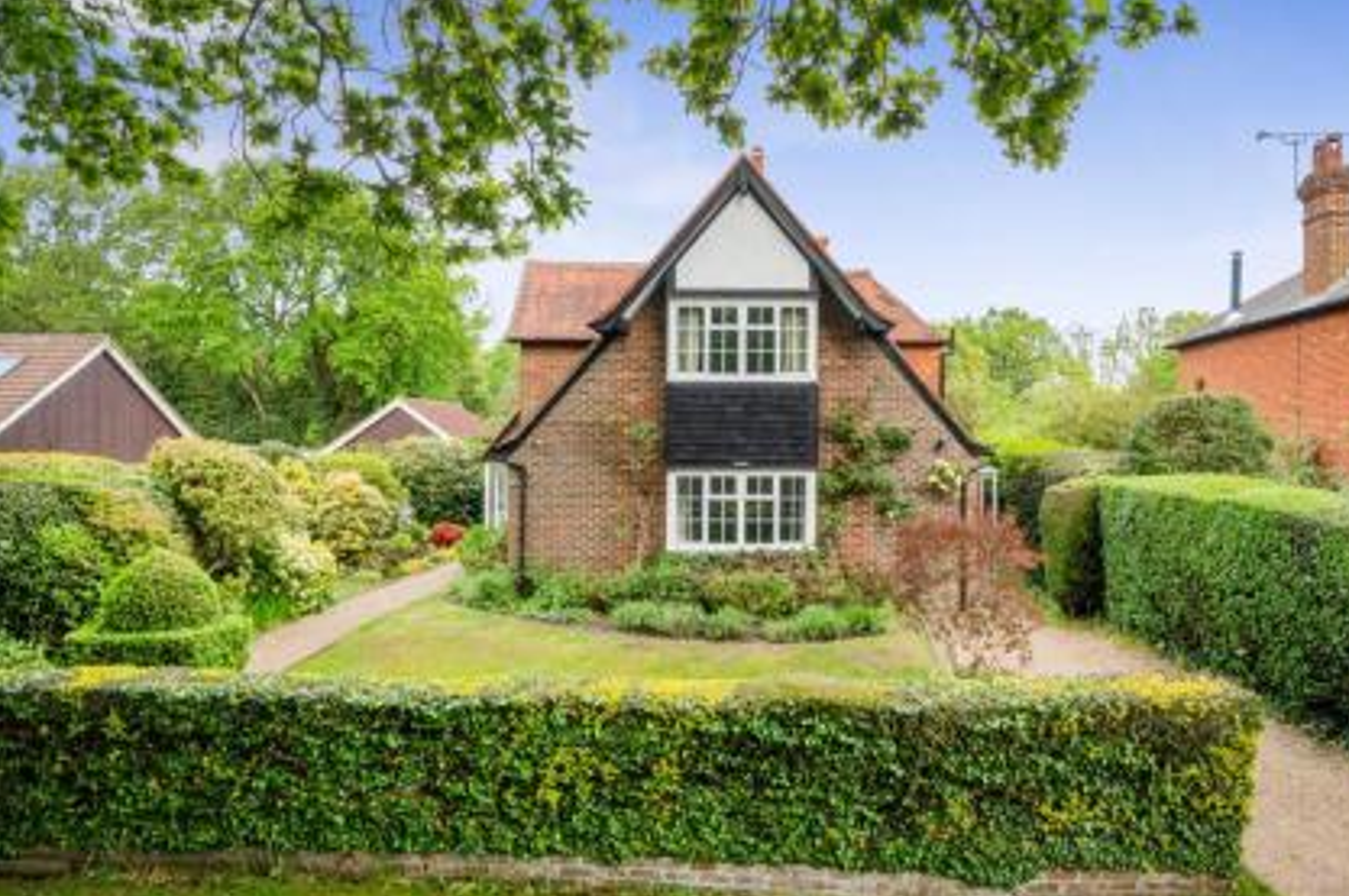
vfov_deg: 53.0
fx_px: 898
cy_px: 432
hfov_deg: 73.4
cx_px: 767
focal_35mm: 24
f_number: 8
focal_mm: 14
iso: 400
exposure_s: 1/100
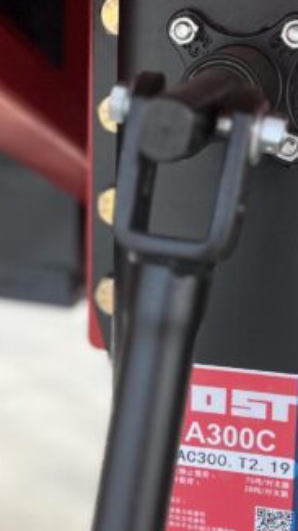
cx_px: 93
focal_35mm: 89
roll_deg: -0.2
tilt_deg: -14.2
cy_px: 264
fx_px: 1252
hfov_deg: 13.5
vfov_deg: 23.9
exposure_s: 1/145
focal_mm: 5.7
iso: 32
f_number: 1.5
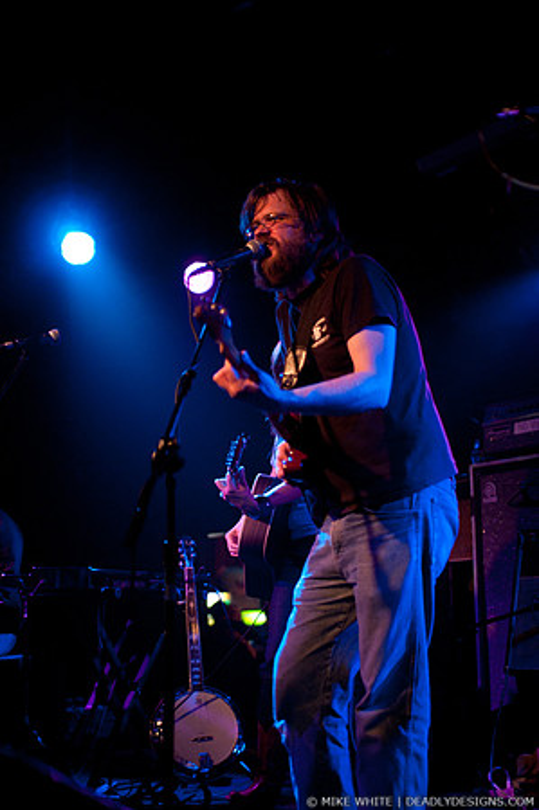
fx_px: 1013
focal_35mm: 45
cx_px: 270
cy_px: 405
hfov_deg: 29.8
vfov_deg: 43.6
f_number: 1.8
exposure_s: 1/50
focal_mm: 30
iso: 1000
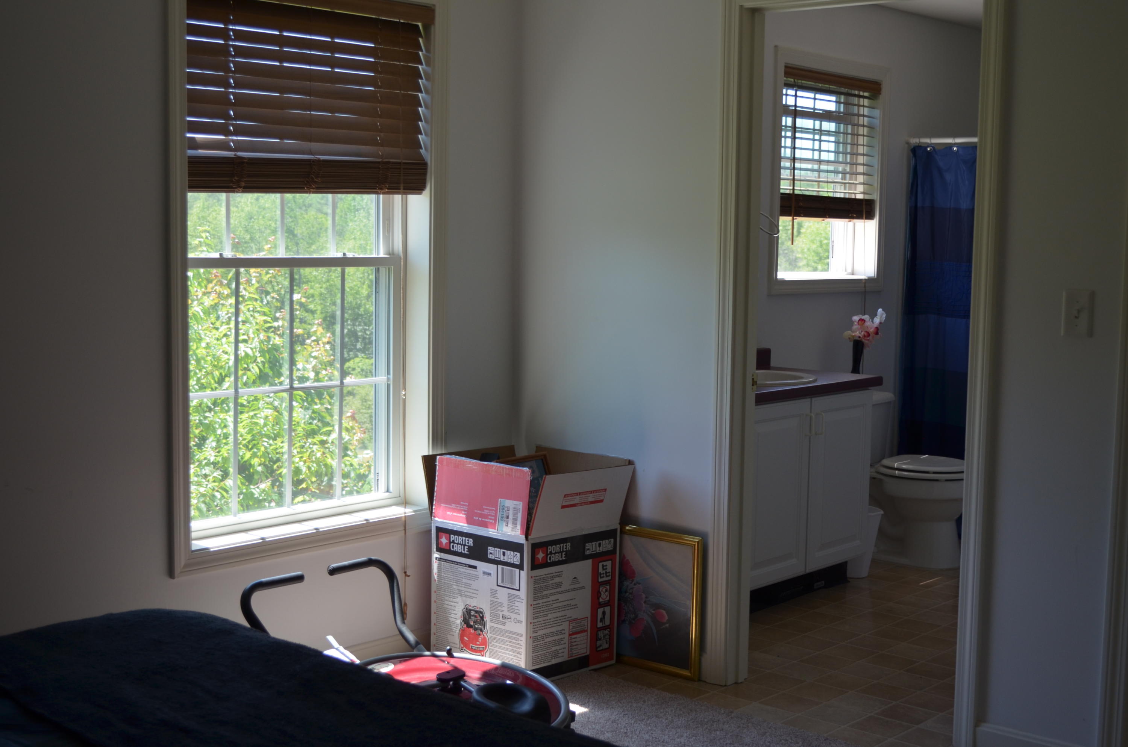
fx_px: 1501
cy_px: 374
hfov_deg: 41.2
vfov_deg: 28.0
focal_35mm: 48
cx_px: 564
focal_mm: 32
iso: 250
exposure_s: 1/125
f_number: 4.8
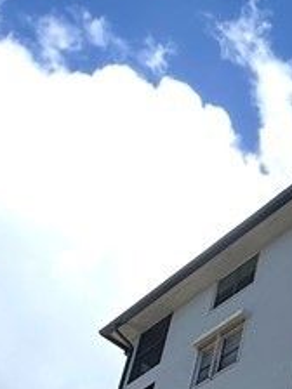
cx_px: 535
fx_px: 720
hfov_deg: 18.0
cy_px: 639
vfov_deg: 22.5
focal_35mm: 64
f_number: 2.2
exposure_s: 1/2841
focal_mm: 2.22
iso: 50
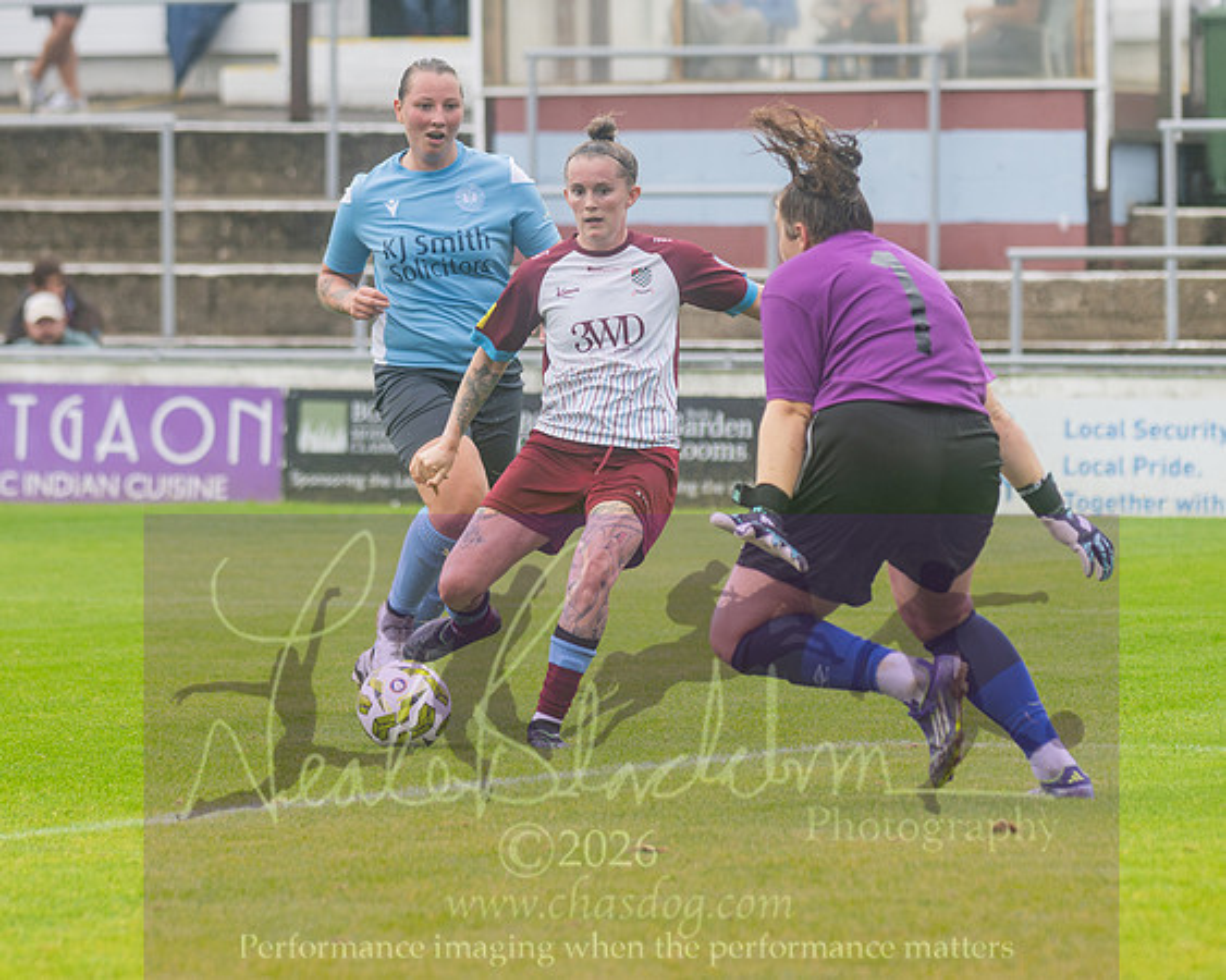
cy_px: 358
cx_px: 528
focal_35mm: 358
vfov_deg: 4.3
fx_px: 12969
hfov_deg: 5.4
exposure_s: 1/1600
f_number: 2.8
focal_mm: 155
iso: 500
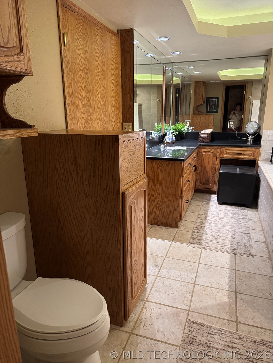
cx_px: 136
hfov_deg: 56.8
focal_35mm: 24
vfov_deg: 71.6
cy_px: 182
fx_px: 252
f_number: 1.78
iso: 500
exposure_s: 1/60
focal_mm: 6.76
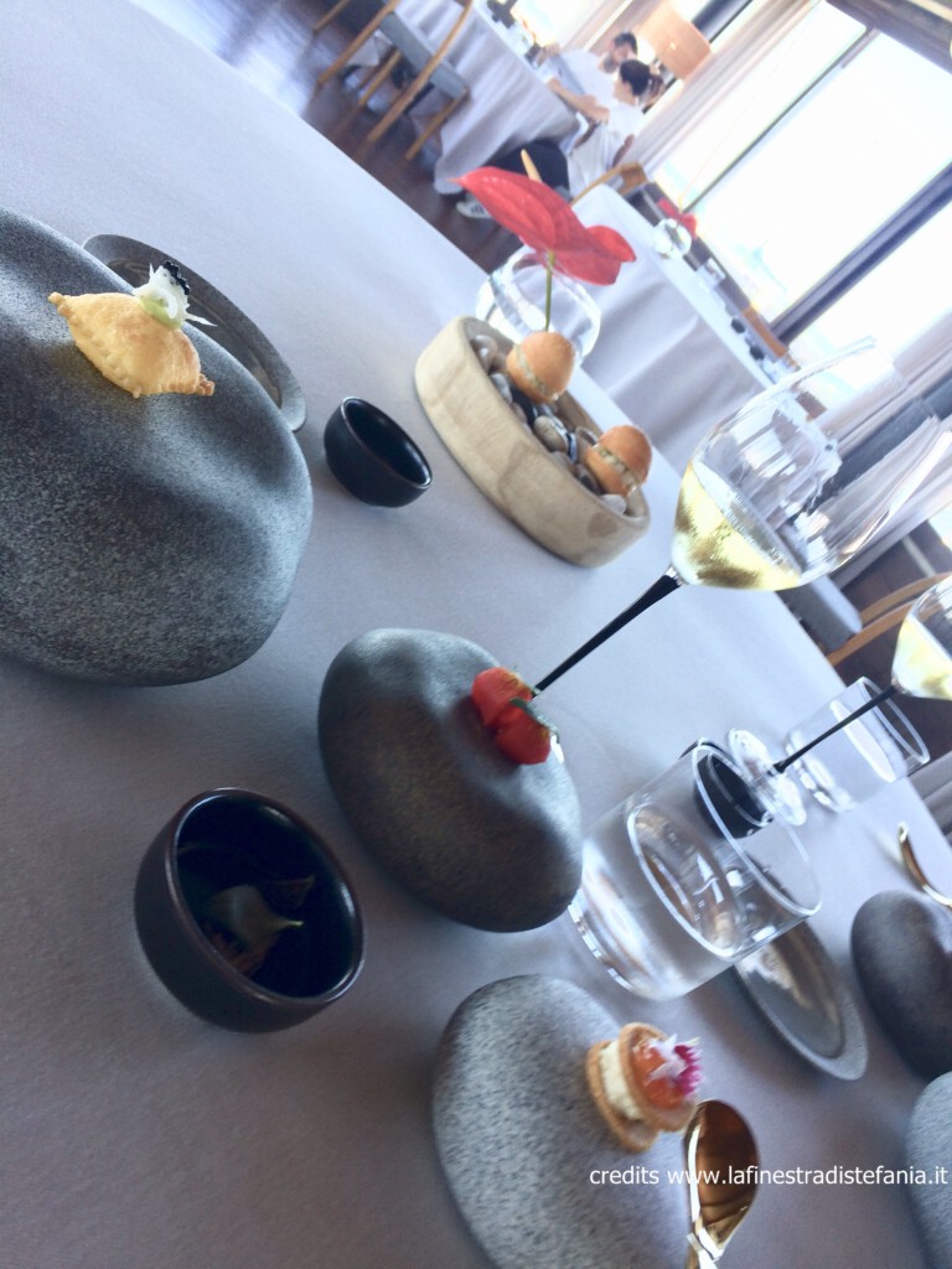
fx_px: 1063
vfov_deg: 61.7
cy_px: 634
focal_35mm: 29
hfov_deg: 48.2
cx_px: 476
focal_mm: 4.15
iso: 40
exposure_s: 1/100
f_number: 2.2
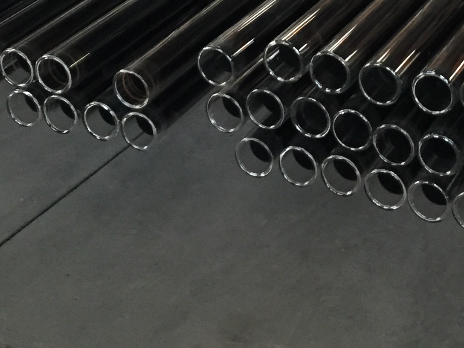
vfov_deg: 15.8
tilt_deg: -18.6
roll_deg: -3.5
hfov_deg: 22.1
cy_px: -143
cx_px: 399
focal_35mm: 87
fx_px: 1166
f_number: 2.2
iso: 160
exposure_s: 1/30
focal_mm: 4.15
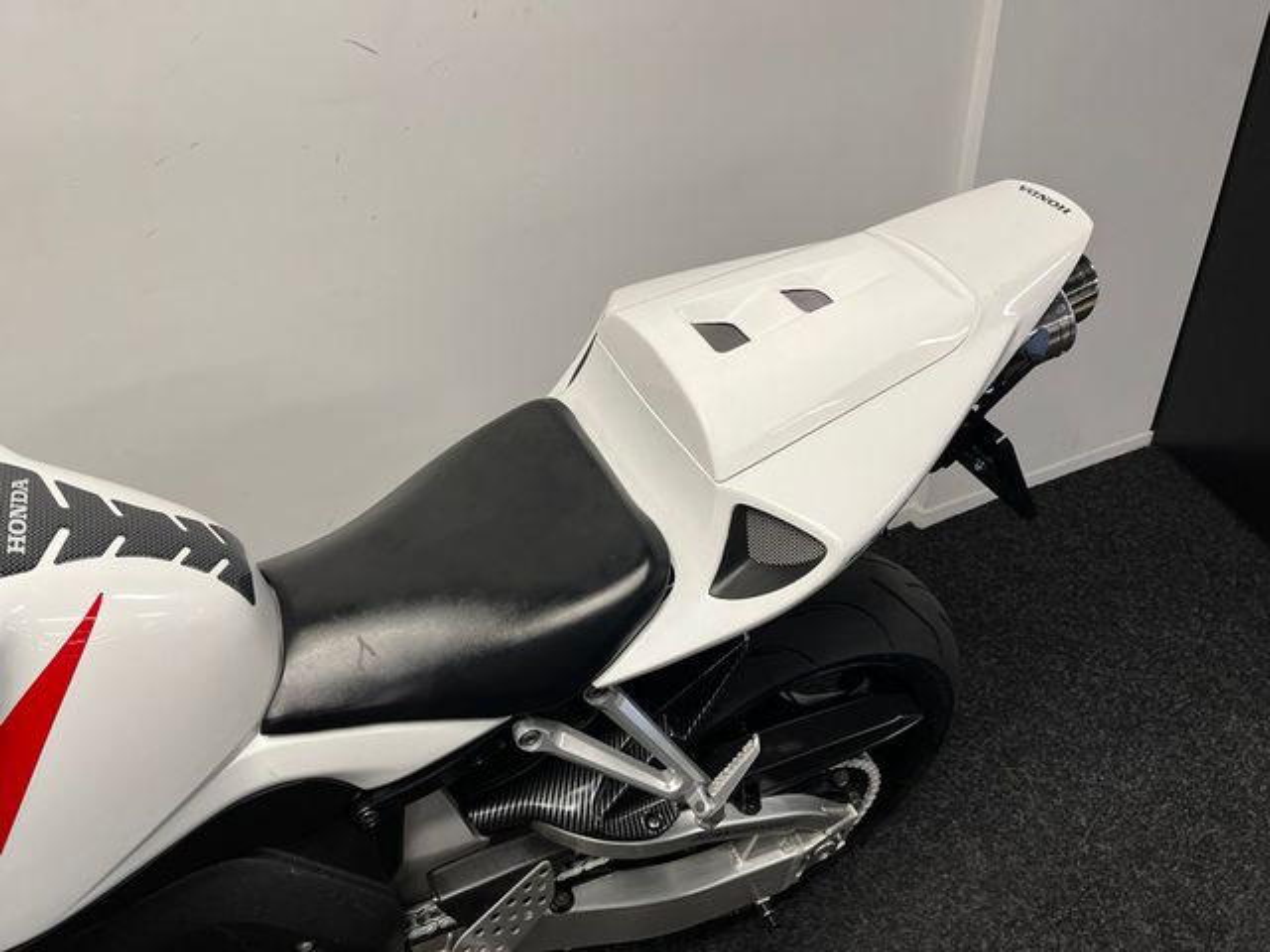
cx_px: 635
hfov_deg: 67.3
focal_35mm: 26
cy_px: 476
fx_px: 954
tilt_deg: -34.4
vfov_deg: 53.1
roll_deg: +5.6
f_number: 1.6
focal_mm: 5.1
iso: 100
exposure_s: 1/100
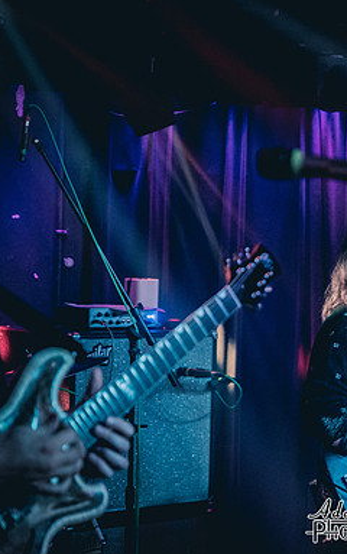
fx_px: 1631
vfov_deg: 19.3
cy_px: 277
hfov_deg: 12.0
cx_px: 373
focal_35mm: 108
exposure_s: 1/160
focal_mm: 70
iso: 6400
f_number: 2.8
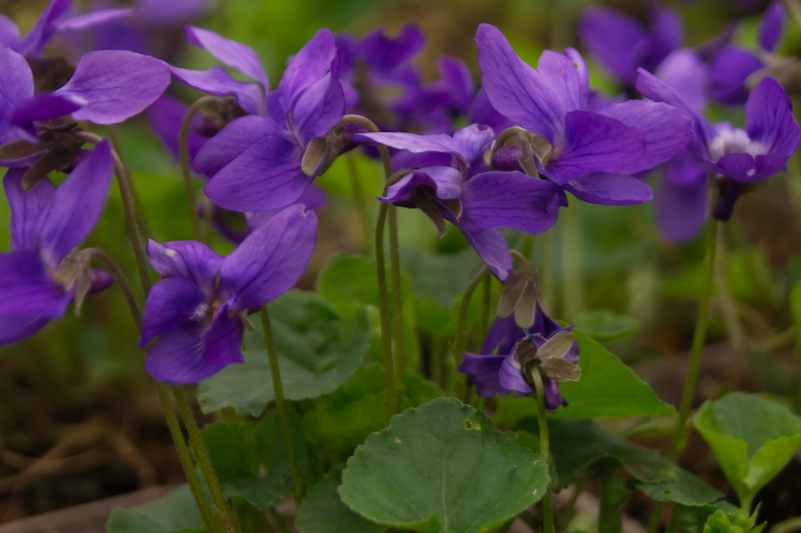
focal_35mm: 111
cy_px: 199
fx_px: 2461
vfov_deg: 12.4
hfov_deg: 18.5
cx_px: 359
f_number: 5.6
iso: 320
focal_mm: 55
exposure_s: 1/100
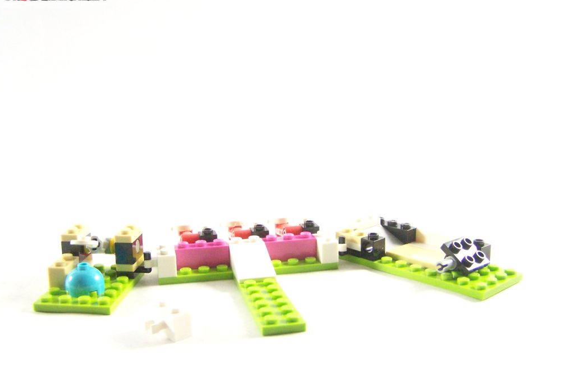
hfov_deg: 48.5
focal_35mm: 40
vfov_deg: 33.4
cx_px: 283
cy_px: 182
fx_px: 633
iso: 400
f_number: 3.2
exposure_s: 1/60
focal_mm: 6.3
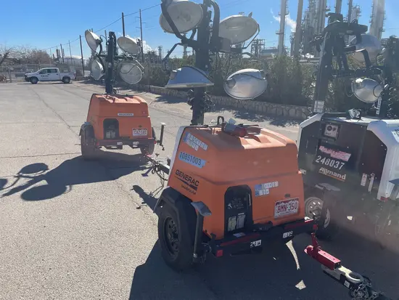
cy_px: 150
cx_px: 200
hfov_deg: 67.3
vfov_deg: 53.1
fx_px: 300
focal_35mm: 26
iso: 50
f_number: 1.6
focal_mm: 4.2
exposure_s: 1/5051
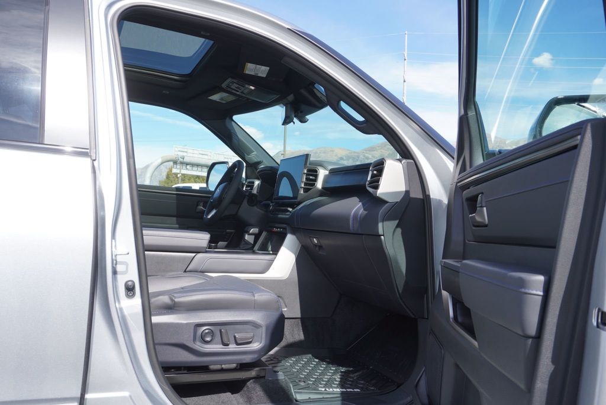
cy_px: 202
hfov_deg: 59.5
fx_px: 531
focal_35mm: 32
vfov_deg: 41.8
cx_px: 303
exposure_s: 1/160
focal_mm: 21
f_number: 6.3
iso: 100
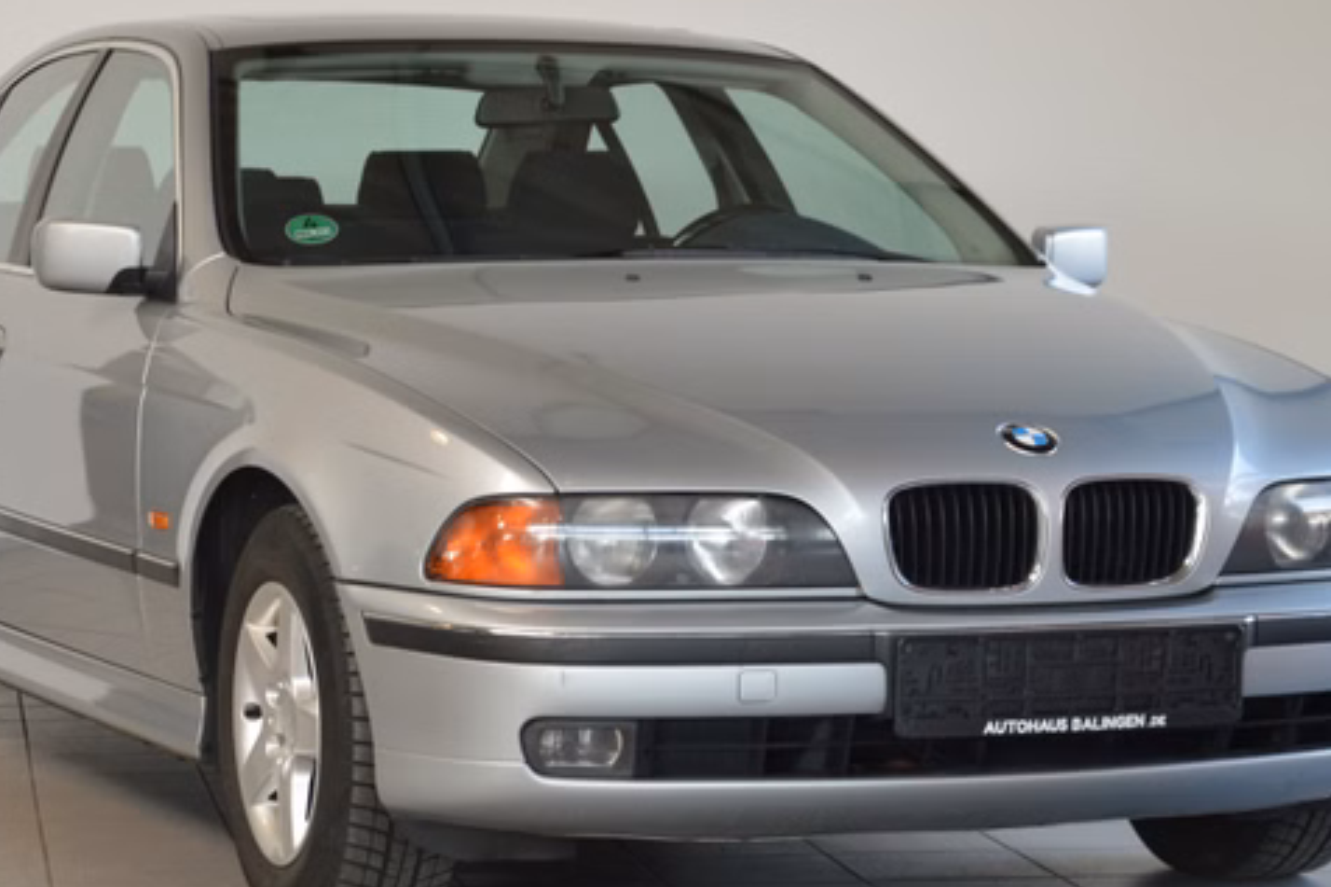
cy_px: 464
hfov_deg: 17.5
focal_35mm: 117
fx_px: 4324
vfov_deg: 11.7
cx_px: 632
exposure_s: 1/60
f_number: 5
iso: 450
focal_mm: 58
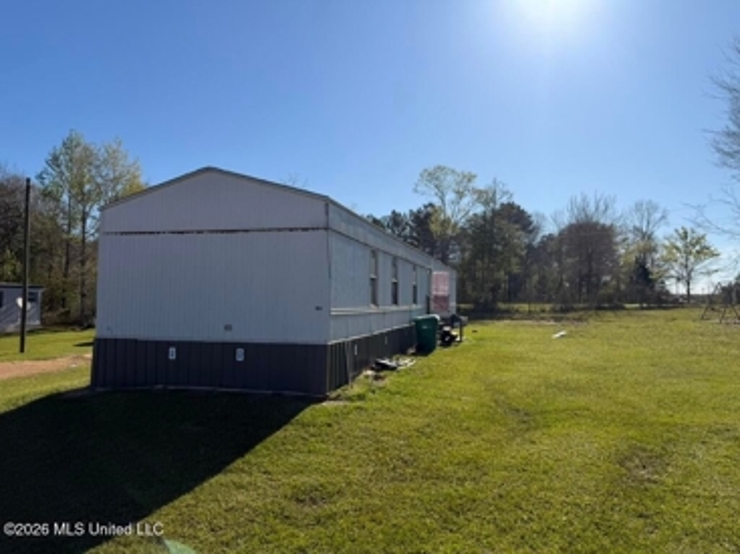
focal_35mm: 24
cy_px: 277
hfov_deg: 71.6
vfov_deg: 56.8
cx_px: 370
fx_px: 513
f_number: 1.78
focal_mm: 6.76
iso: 80
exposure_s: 1/6711
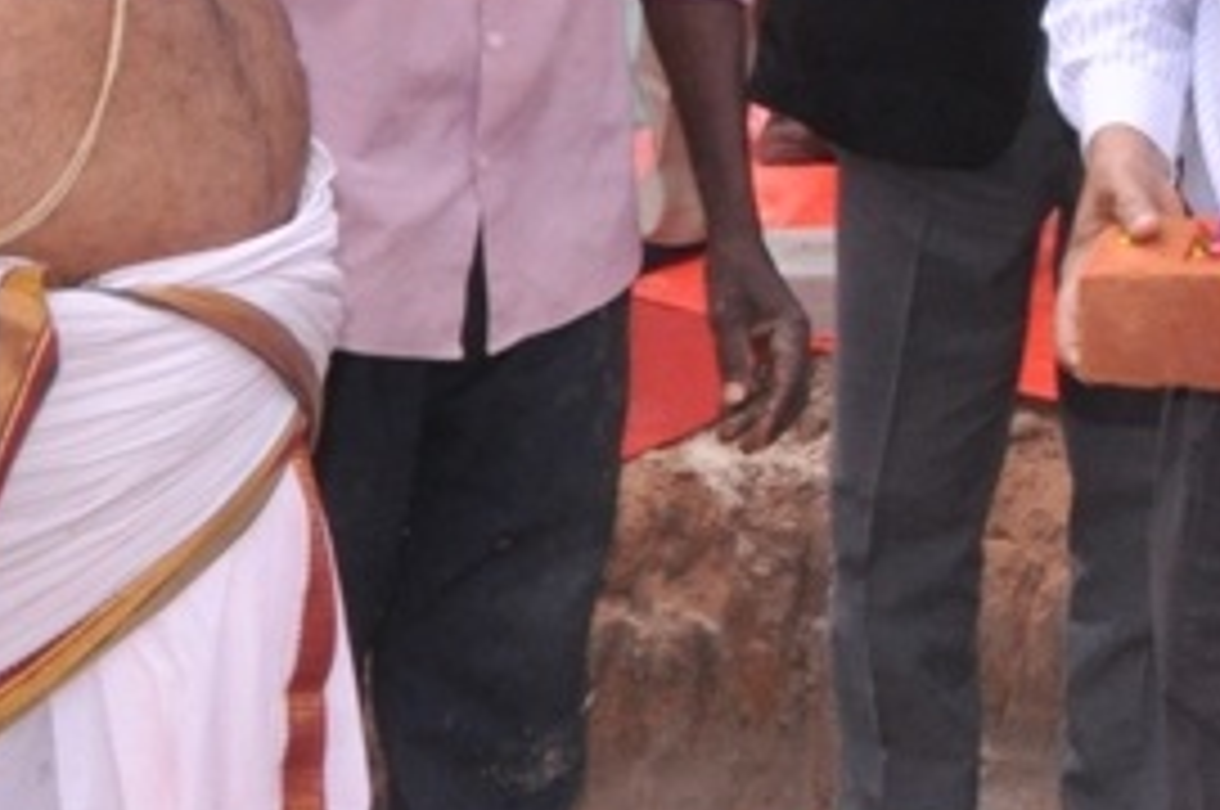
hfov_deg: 15.1
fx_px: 4333
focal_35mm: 128
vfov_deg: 10.7
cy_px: 198
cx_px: 1684
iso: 800
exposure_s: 1/200
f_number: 20
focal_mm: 18
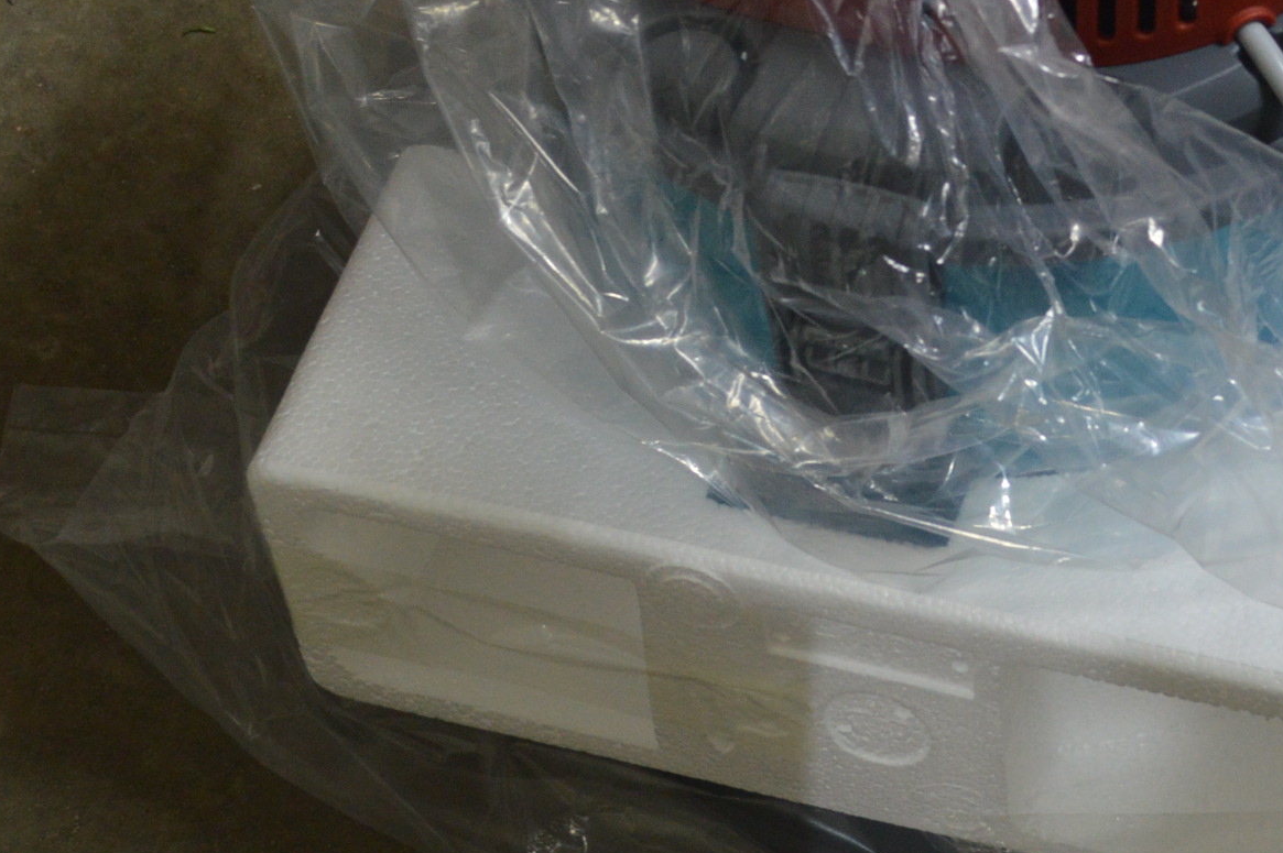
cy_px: 111
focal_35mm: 112
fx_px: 3999
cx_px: 1153
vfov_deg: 12.1
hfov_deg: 17.9
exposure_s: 1/5
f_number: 4.5
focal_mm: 29
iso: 800
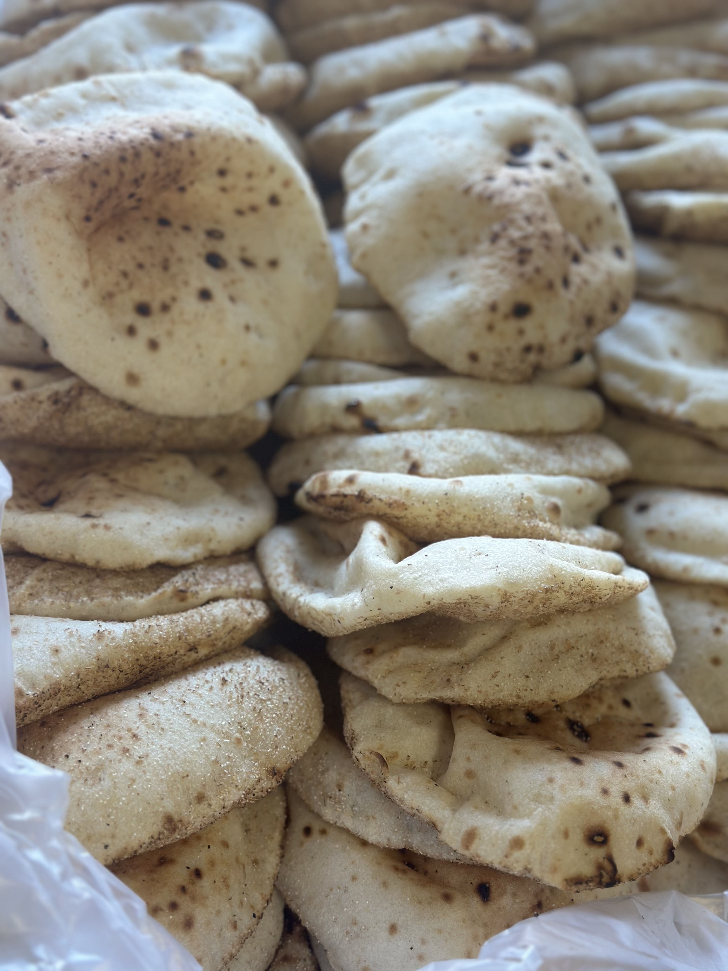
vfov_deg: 39.7
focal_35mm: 48
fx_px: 1346
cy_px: 486
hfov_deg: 30.3
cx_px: 364
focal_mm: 6.86
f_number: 1.78
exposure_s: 1/100
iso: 100
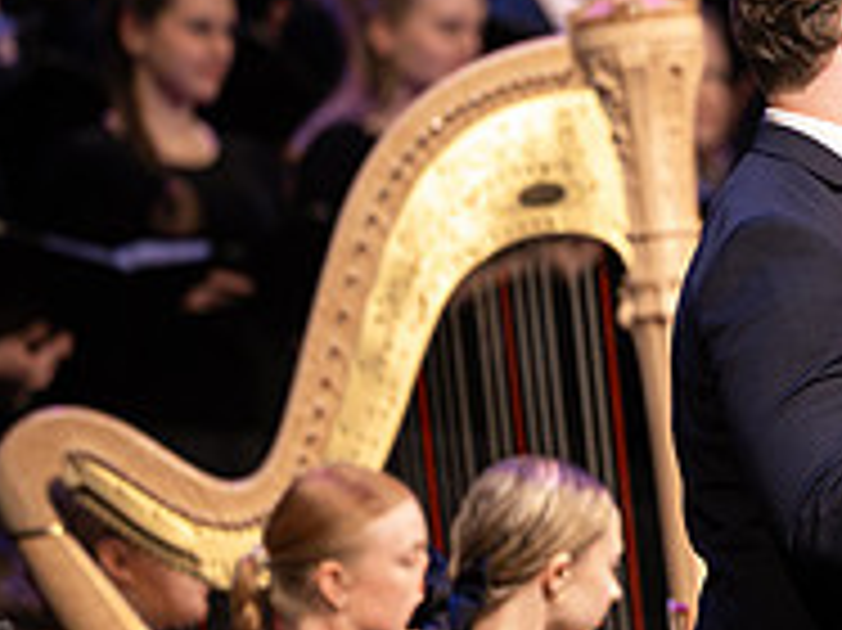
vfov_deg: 2.3
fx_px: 15946
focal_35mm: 656
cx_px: 964
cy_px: 205
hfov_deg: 3.0
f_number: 2.8
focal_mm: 200
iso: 400
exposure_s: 1/125
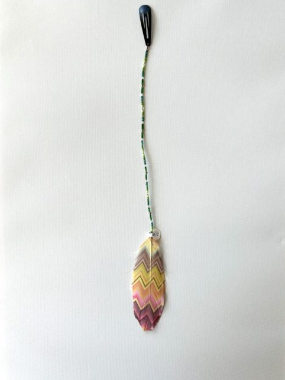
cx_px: 144
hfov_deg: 51.4
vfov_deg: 65.3
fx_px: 296
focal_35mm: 27
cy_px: 192
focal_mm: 5.7
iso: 50
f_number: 1.5
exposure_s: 1/121
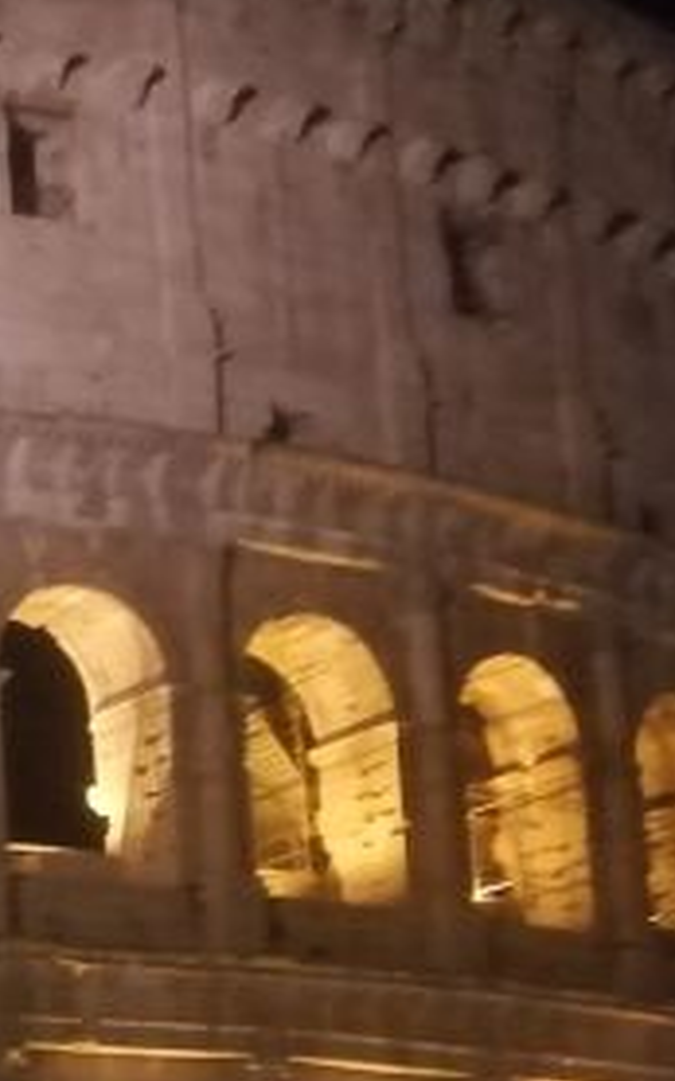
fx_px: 3004
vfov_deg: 18.9
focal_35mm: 102
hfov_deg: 10.9
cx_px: -917
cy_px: 1401
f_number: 1.8
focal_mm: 3.6
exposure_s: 1/12.5
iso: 1000
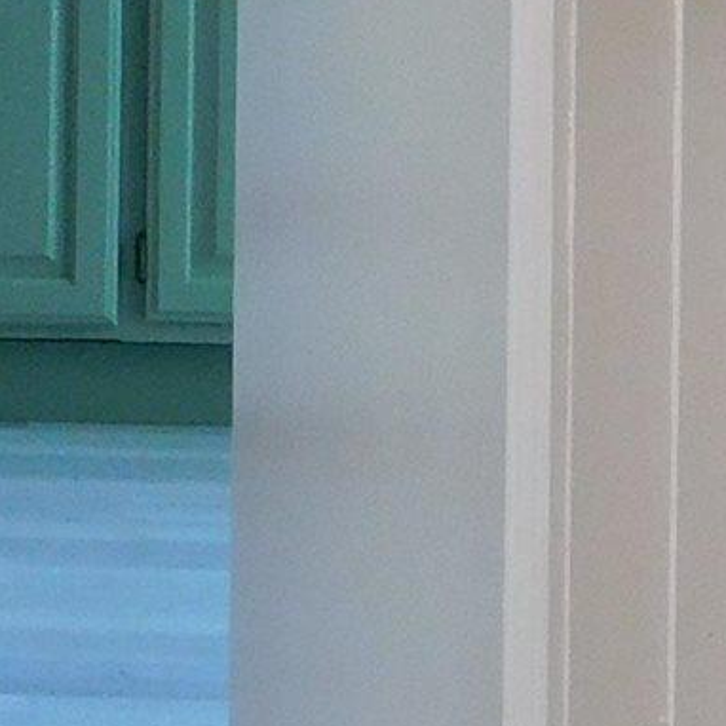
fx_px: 6074
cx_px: -703
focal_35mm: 256
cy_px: -601
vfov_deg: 6.7
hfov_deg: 6.6
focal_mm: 6.3
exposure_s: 1/30
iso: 200
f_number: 3.5
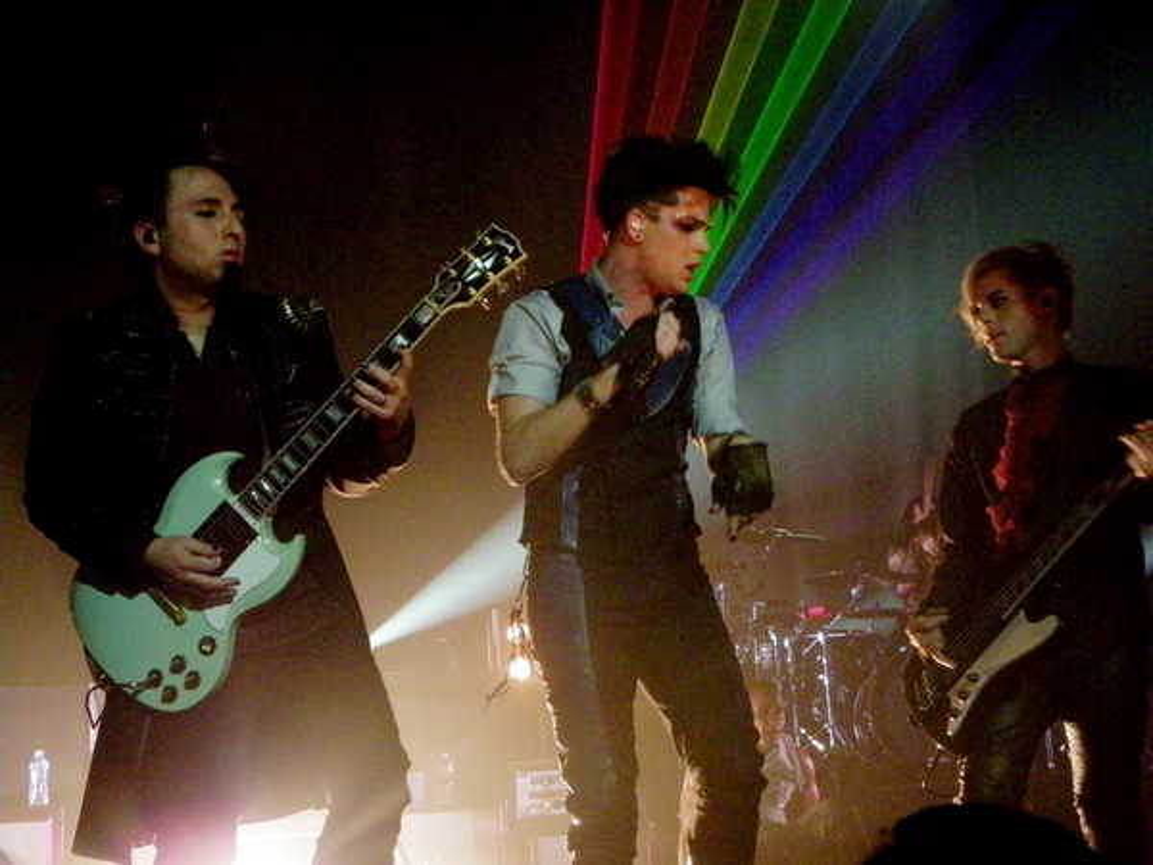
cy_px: 432
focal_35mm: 60
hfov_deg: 32.2
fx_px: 1998
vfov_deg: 24.4
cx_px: 576
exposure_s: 1/80
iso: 800
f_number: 3.5
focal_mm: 10.7
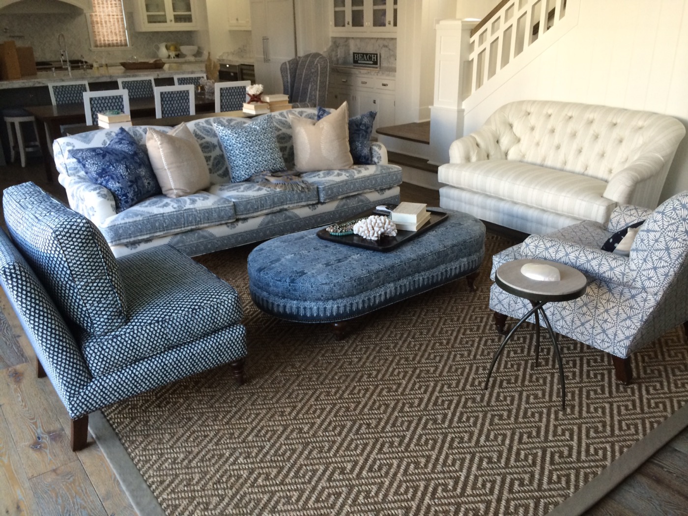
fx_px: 596
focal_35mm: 30
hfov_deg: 60.0
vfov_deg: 46.8
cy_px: 258
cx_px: 344
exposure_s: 1/30
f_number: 2.2
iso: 50
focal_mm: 4.12
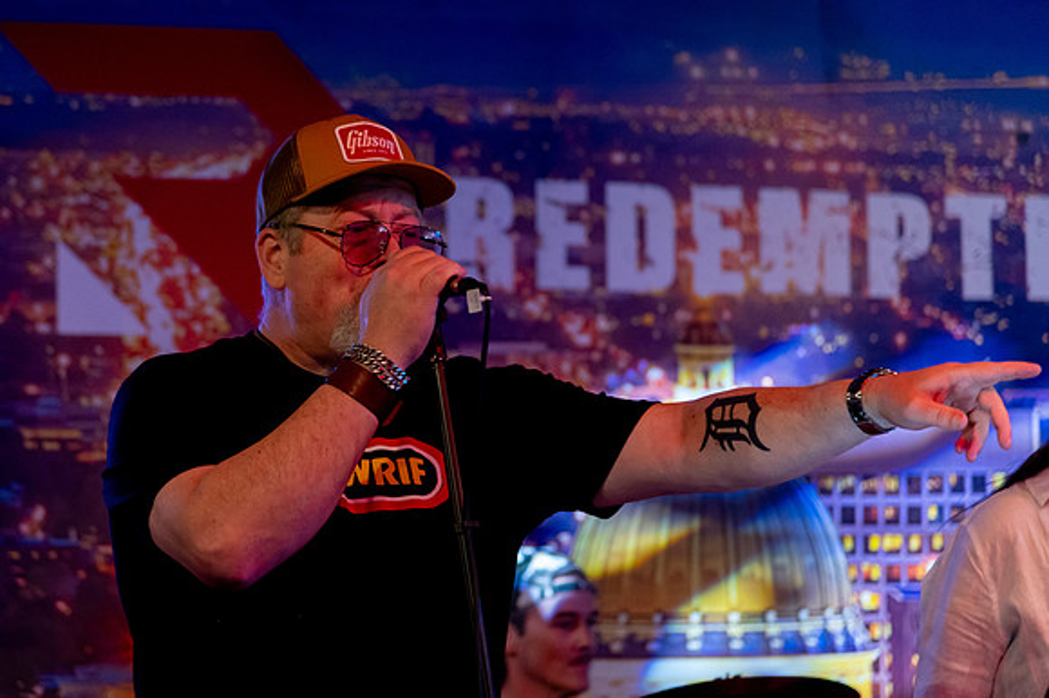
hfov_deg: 15.1
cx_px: 458
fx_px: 3969
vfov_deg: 10.1
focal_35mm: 136
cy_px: 358
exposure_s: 1/60
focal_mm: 120
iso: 5000
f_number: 4
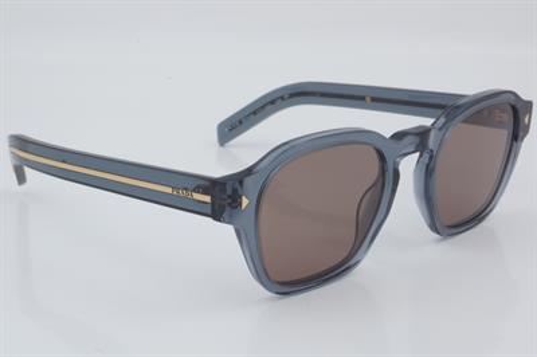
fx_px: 1118
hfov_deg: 27.0
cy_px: 178
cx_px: 268
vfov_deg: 18.2
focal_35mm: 75
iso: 100
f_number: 32
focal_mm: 50
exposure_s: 1/3
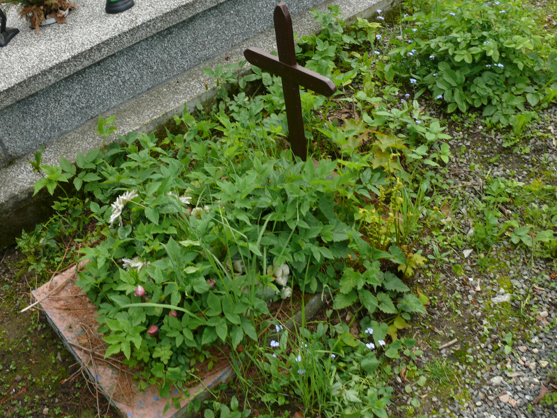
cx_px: 268
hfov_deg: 50.1
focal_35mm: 37
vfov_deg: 38.7
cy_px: 206
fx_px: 595
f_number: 4
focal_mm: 7.4
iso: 100
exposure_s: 1/125
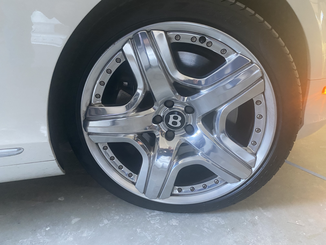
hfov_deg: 67.3
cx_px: 163
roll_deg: +0.0
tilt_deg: -22.6
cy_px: 122
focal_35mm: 26
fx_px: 245
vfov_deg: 53.1
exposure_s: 1/40
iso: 500
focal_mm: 4.25
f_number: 1.8
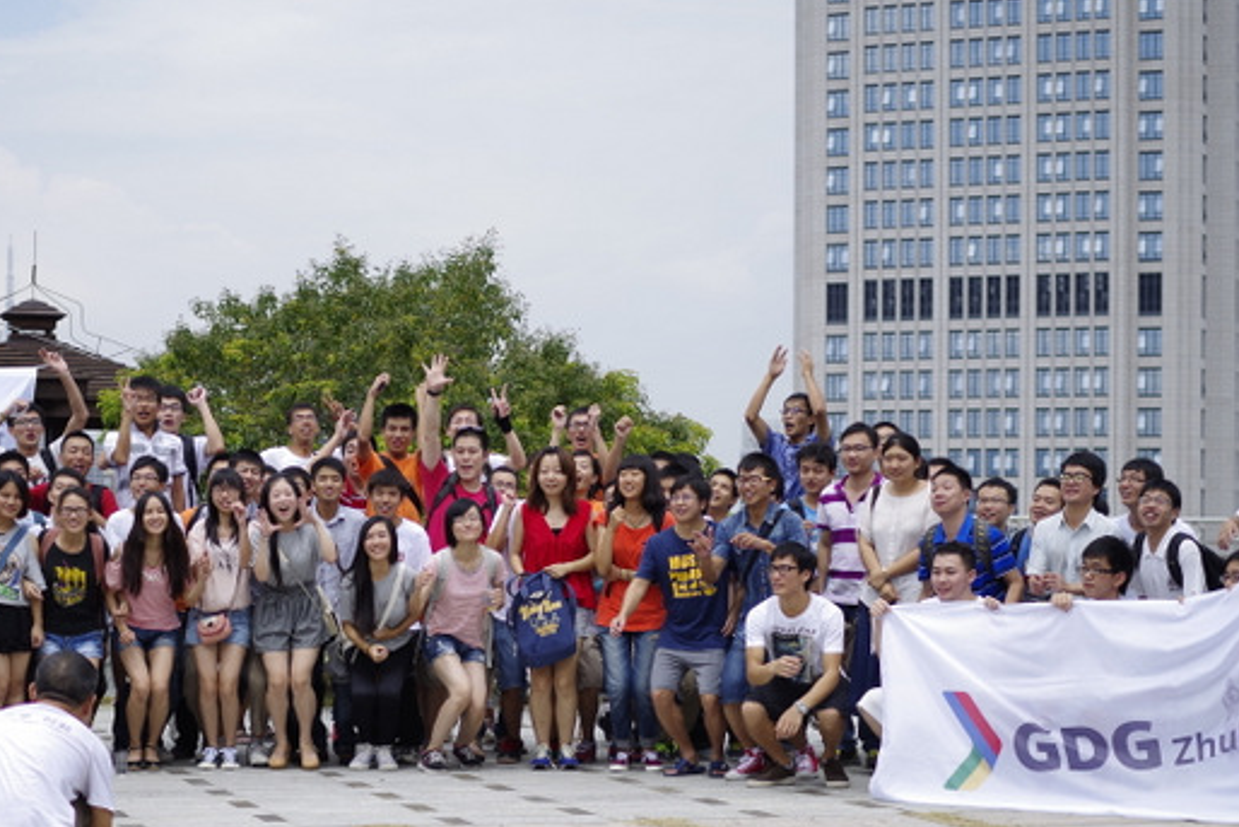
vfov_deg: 16.8
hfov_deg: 24.9
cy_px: 569
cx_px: 429
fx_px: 2788
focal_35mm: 81
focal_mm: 35
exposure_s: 1/2000
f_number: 2.4
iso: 100
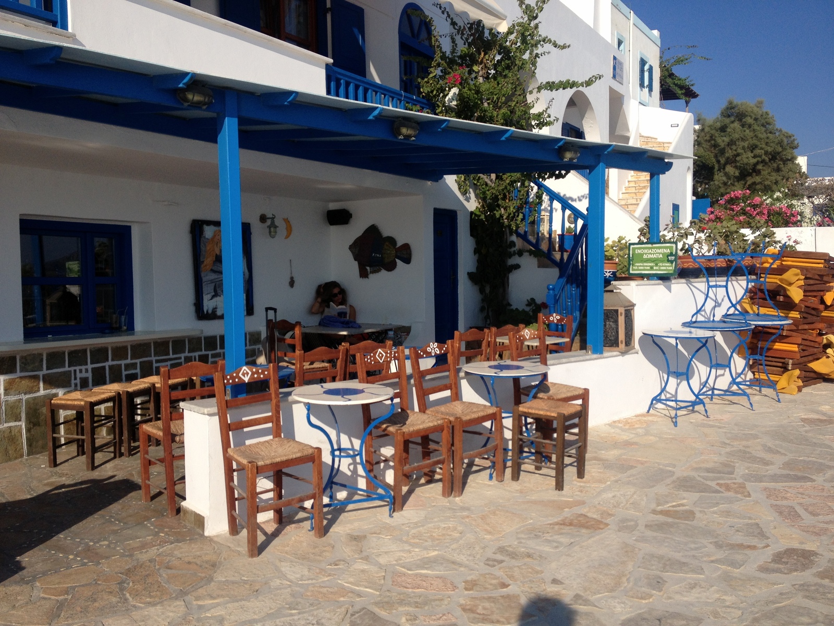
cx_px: 417
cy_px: 313
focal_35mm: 35
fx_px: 843
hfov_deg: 52.6
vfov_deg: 40.7
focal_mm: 4.28
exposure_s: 1/2304
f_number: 2.4
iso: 50
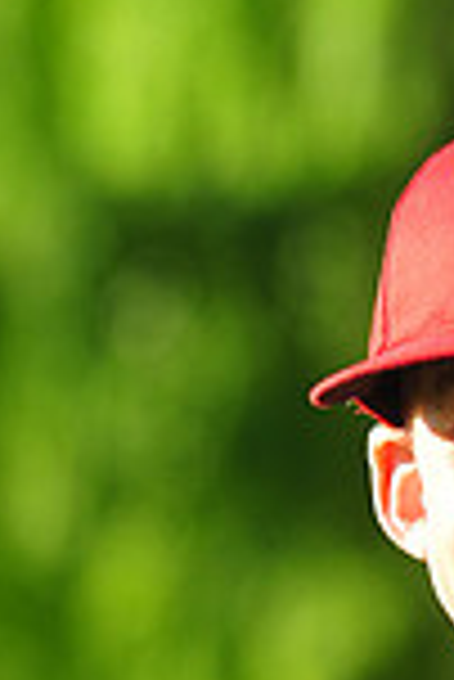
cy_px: 847
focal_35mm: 633
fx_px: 11946
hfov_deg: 2.2
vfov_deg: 3.2
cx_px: 589
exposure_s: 1/400
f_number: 5
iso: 200
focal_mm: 165
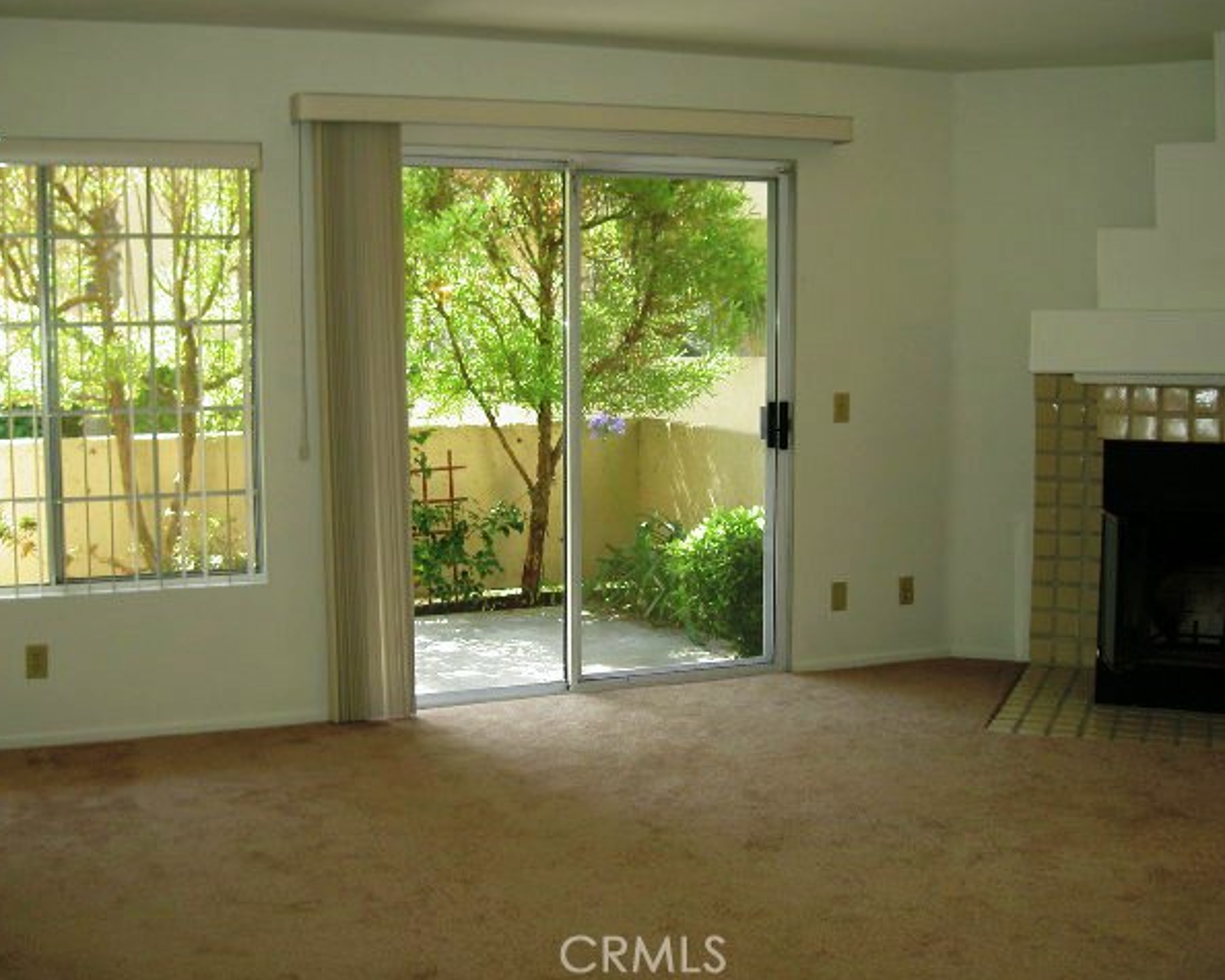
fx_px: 1486
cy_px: 489
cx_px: 569
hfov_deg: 44.8
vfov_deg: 36.5
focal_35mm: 41
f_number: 2.8
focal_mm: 8
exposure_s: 1/60
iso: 100
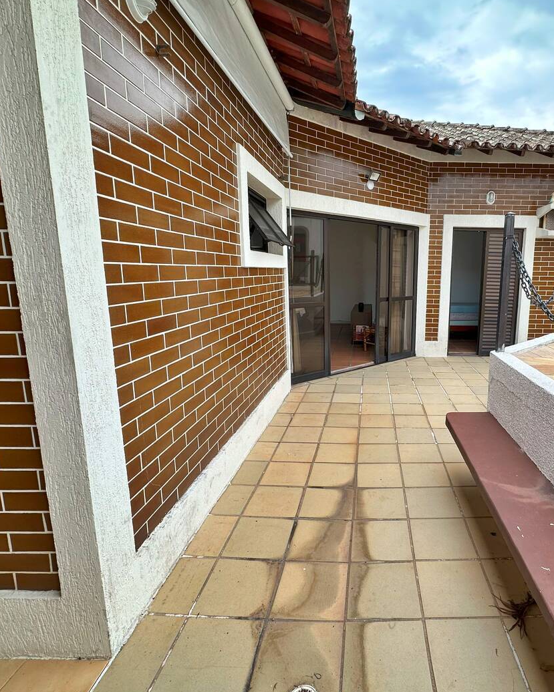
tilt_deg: -9.3
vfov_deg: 83.3
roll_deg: -0.8
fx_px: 389
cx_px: 368
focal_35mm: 19
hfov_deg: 68.9
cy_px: 335
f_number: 2.2
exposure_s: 1/383
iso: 40
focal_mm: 2.22
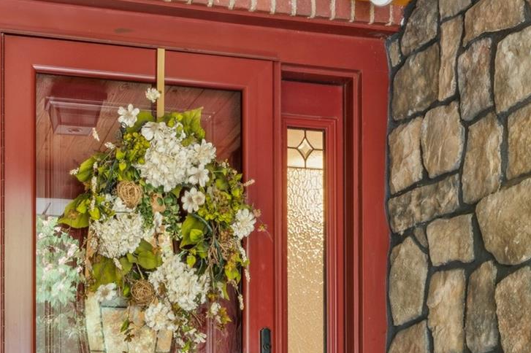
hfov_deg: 31.0
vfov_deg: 20.5
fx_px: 943
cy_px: 357
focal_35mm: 64
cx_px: 147
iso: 100
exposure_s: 10
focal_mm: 22.7
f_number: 22
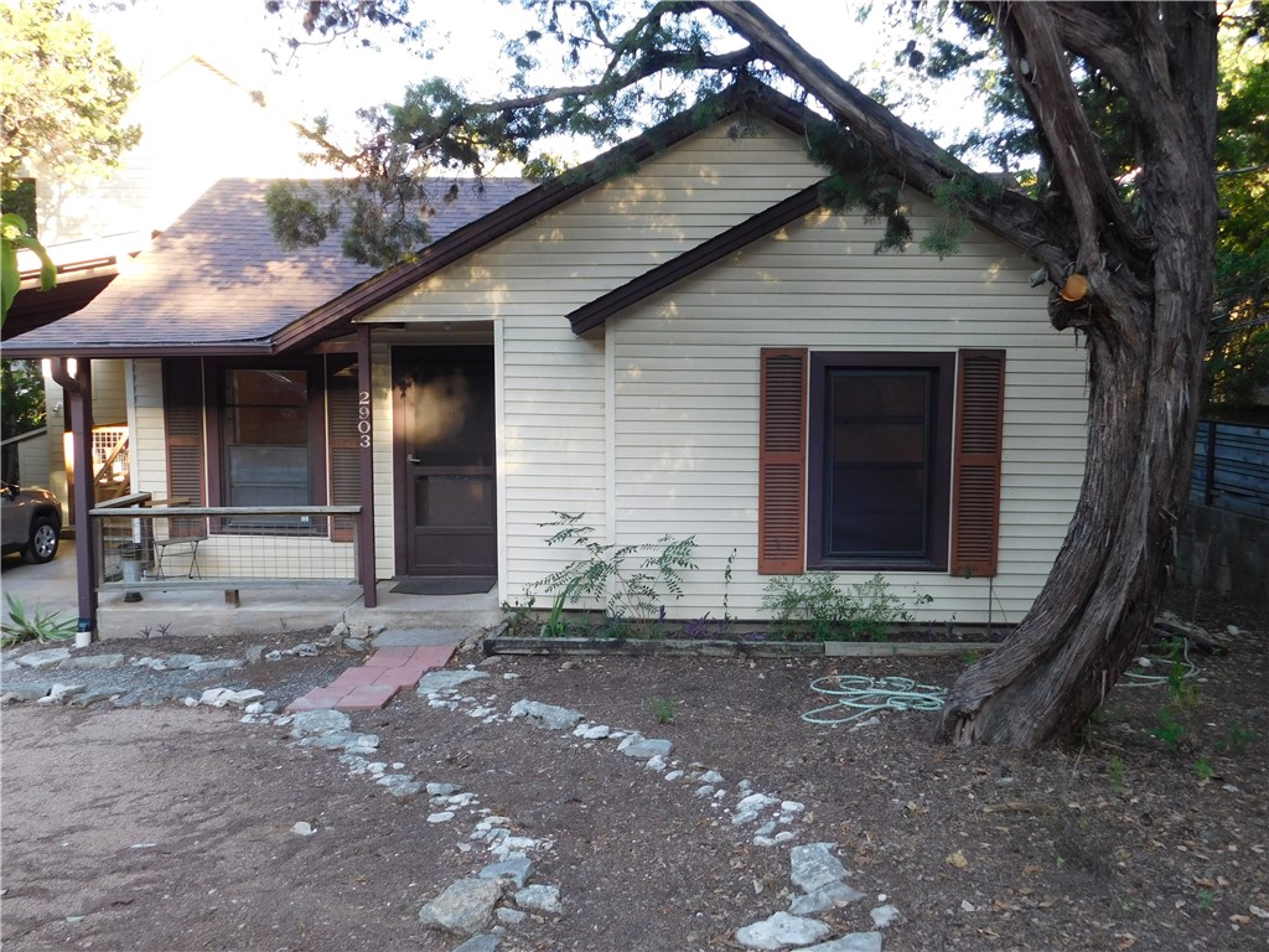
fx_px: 1100
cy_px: 476
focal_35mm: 30
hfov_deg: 60.0
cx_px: 634
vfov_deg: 46.8
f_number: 3.2
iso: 125
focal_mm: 5.3
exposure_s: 1/80
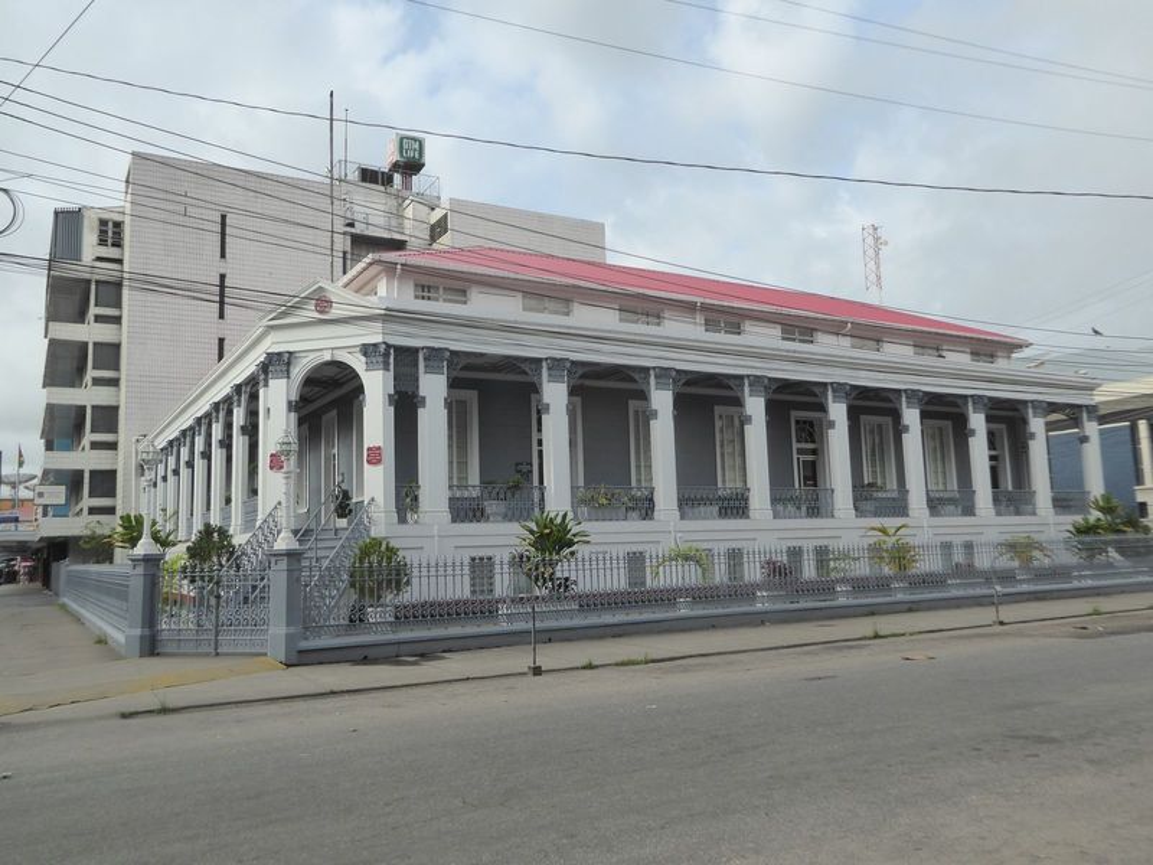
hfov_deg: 61.7
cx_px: 576
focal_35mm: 29
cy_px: 432
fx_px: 966
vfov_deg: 48.2
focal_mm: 5
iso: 160
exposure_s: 1/640
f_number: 3.5
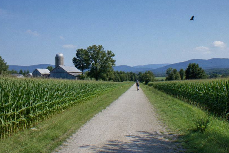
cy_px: 80
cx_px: 137
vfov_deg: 23.8
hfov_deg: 34.9
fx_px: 363
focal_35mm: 57
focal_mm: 47
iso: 320
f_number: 5.6
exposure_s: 1/500
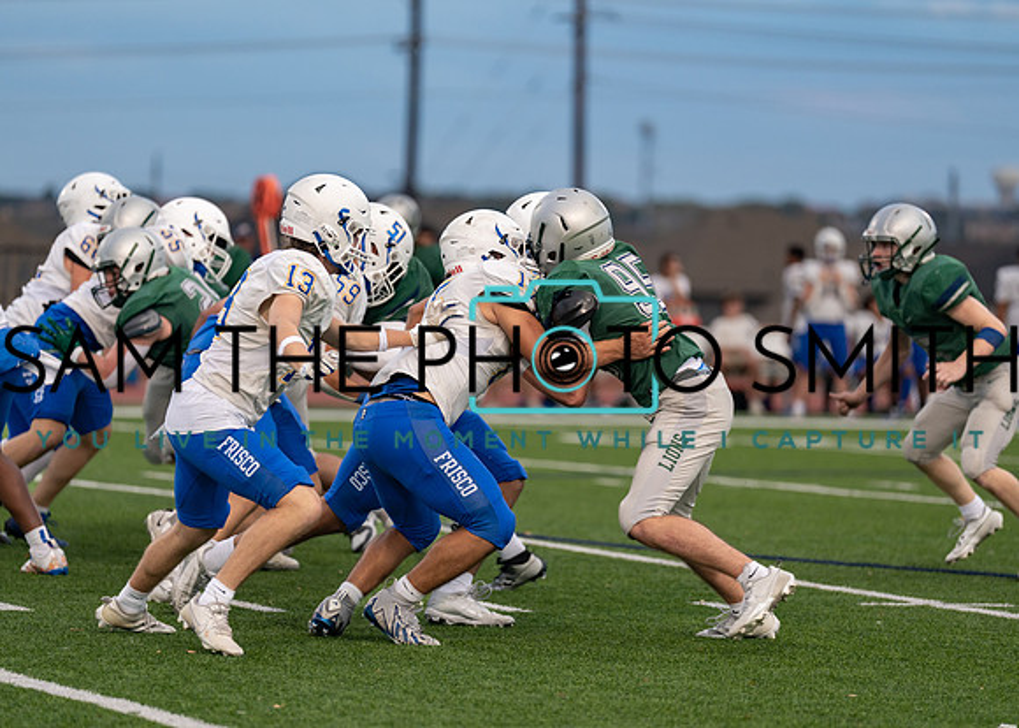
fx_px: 6064
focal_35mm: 210
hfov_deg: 9.6
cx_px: 510
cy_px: 364
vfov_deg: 6.9
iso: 500
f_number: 2.8
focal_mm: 200
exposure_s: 1/1250
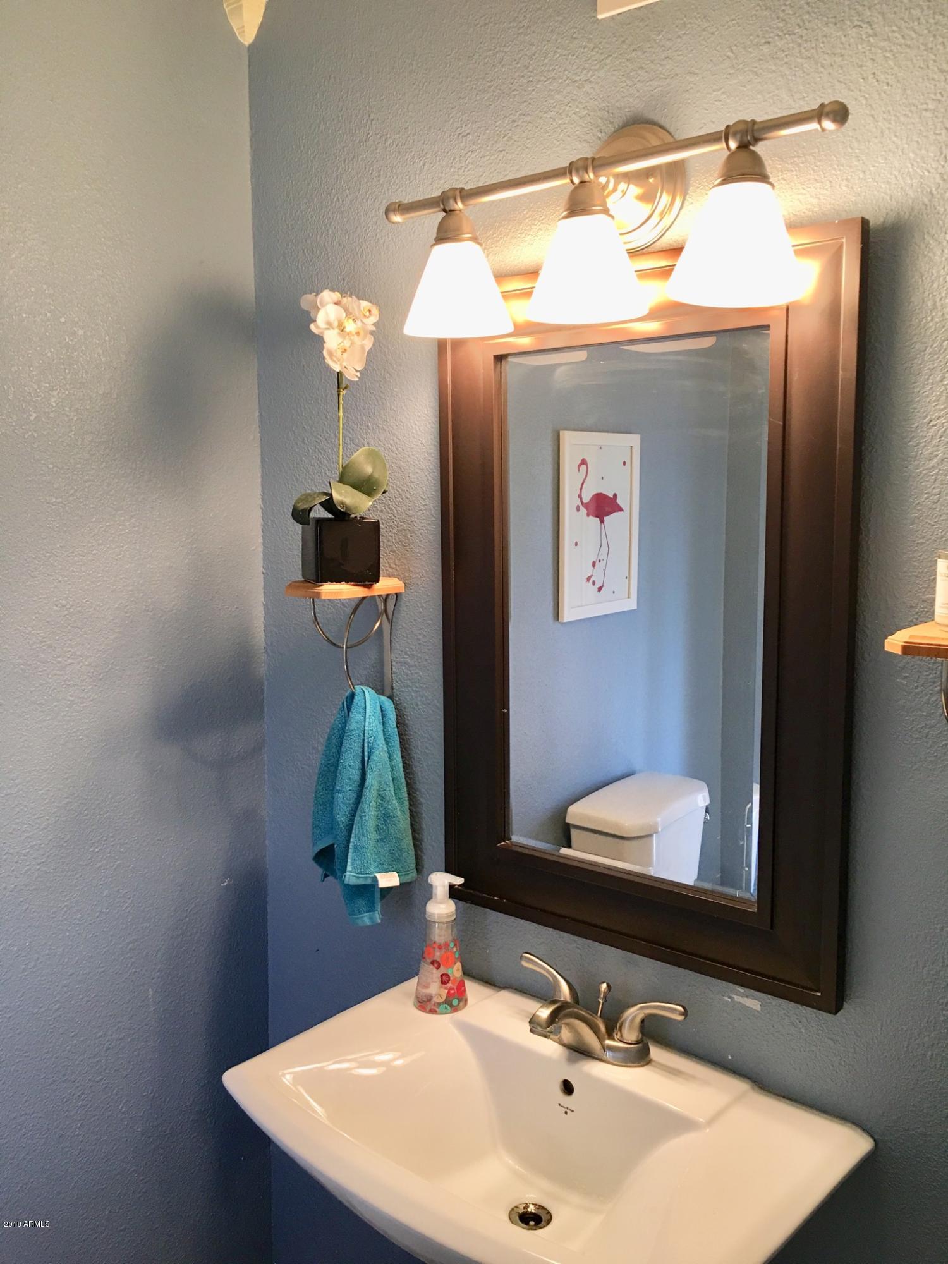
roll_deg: -0.4
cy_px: 632
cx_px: 474
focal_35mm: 29
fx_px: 1059
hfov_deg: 48.2
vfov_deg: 61.7
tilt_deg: -6.4
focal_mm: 4.15
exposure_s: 1/30
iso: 40
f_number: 2.2
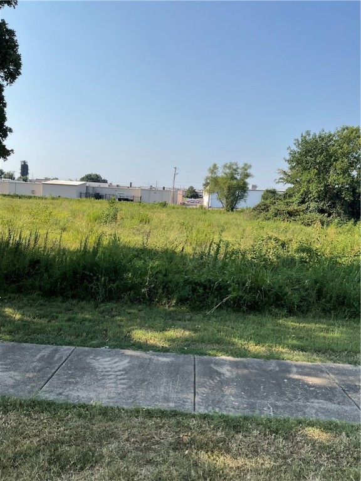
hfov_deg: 48.2
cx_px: 180
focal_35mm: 29
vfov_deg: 61.7
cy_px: 240
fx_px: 403
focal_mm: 3
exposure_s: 1/1675
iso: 16
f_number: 1.8
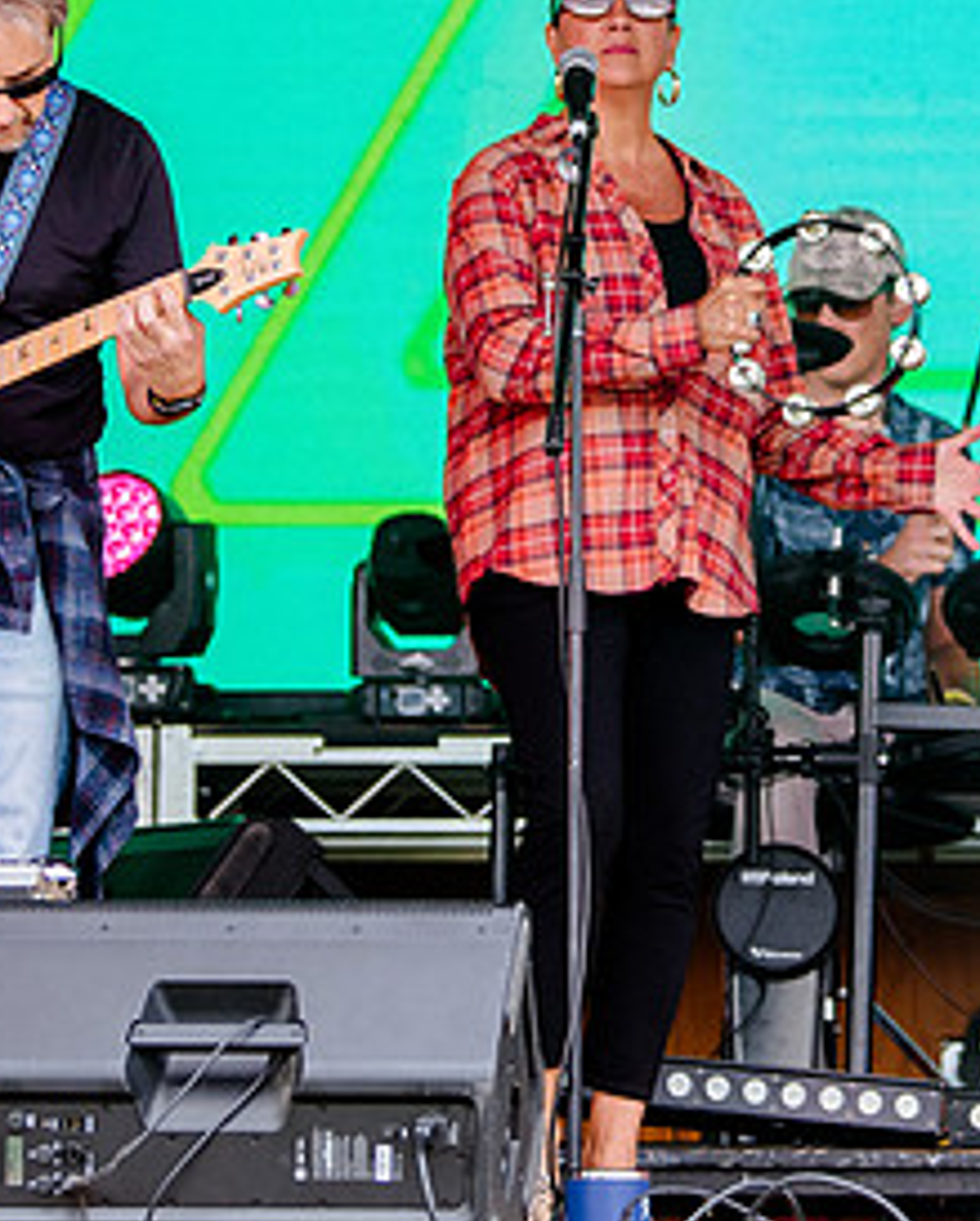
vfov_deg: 6.2
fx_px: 11184
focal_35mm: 309
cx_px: 830
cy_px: 140
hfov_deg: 5.0
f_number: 2.8
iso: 320
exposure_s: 1/500
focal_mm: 98
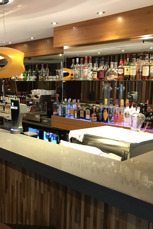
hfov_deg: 33.3
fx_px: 249
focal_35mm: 39
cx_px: 32
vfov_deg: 49.6
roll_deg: -0.5
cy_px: 115
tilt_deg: -7.5
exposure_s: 1/17
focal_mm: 3.99
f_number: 1.8
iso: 50
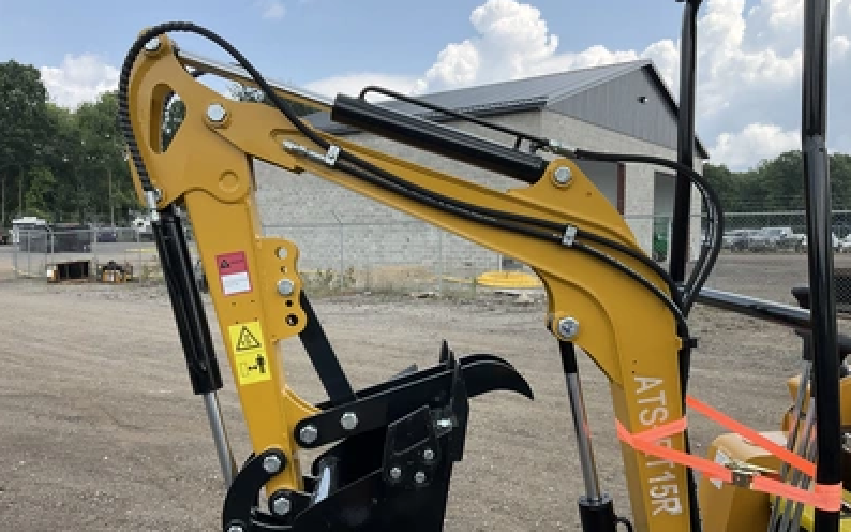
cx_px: 424
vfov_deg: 40.6
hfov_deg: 61.2
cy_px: 287
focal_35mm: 31
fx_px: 719
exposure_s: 1/627
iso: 25
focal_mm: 3
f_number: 1.8
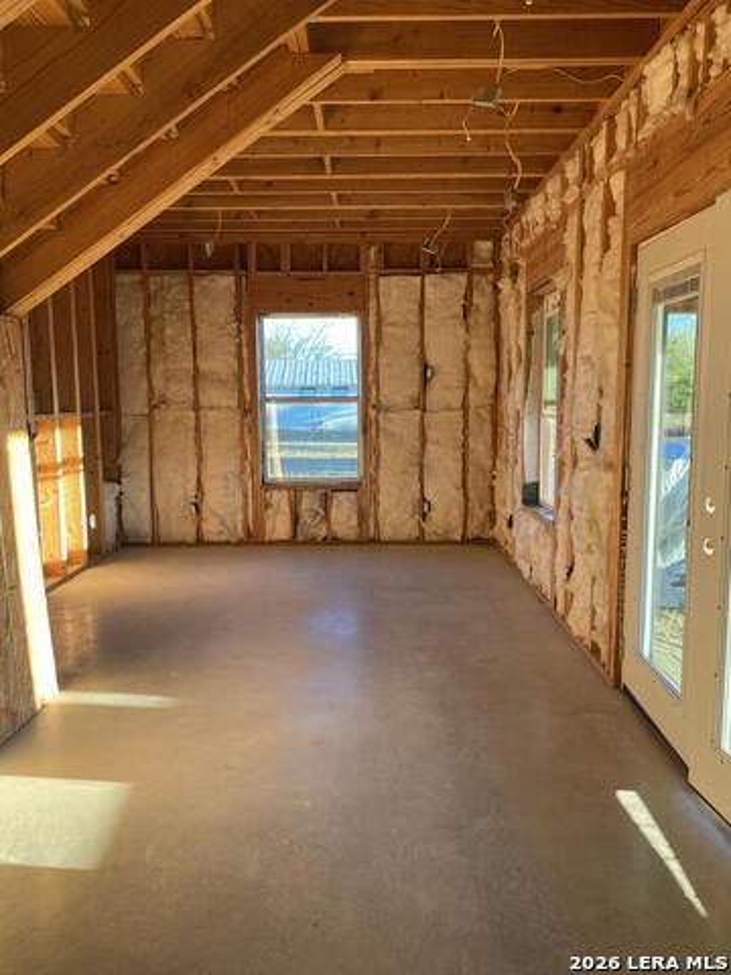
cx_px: 366
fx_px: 732
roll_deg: +1.0
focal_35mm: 26
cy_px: 488
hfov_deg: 53.1
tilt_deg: -5.8
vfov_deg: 67.3
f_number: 1.8
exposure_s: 1/121
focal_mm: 4.25
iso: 80
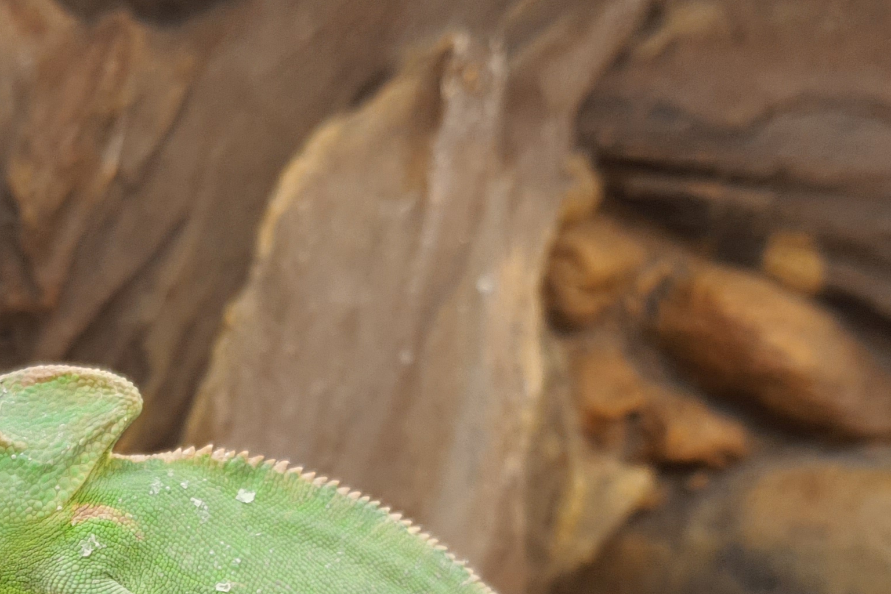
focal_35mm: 71
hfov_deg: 27.6
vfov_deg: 17.9
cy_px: 772
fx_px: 1757
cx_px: 123
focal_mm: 4.32
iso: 50
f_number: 1.7
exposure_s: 1/238
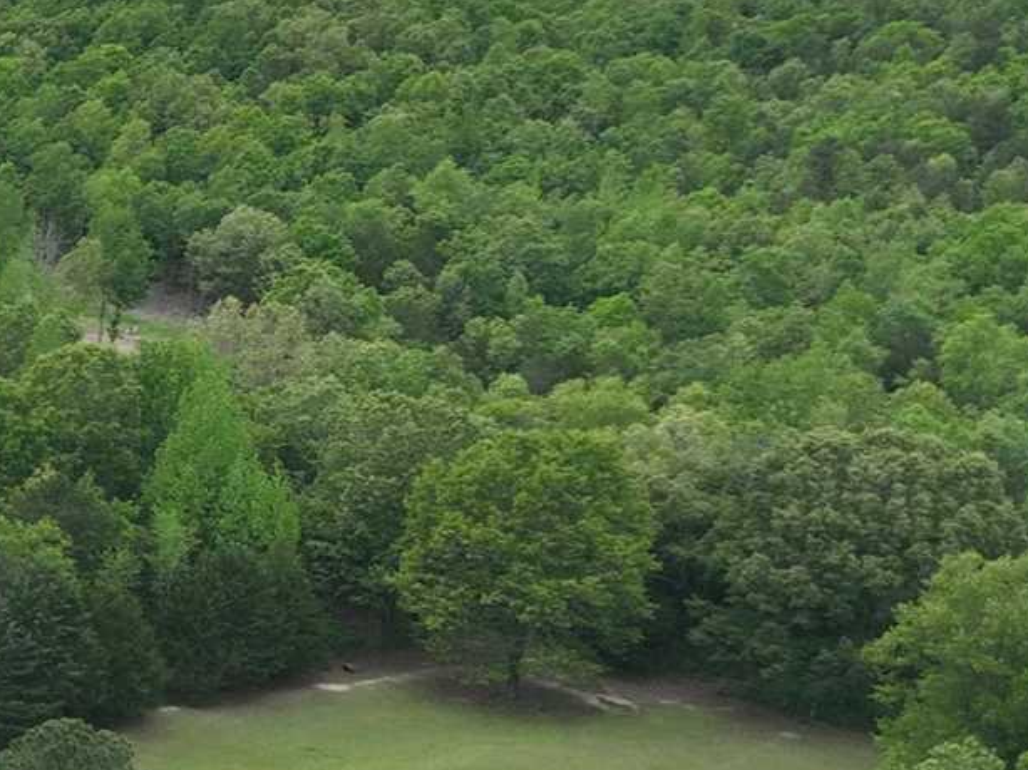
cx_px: -1279
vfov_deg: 12.3
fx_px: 3562
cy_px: 607
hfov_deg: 13.2
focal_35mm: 120
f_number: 2.8
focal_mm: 12.29
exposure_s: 1/2000
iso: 130
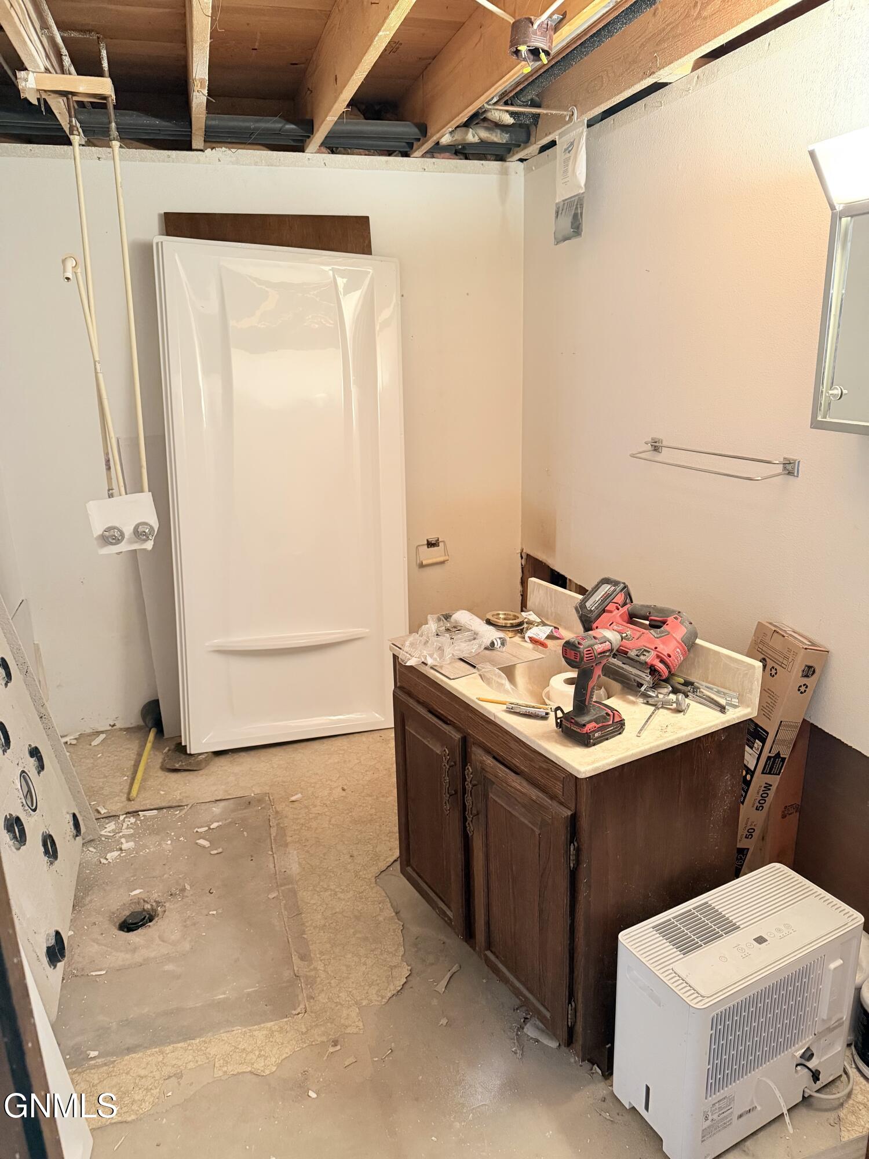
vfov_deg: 71.6
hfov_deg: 56.8
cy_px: 580
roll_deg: +1.2
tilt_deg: -16.0
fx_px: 803
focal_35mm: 24
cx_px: 434
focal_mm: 6.76
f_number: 1.78
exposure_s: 1/60
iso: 500
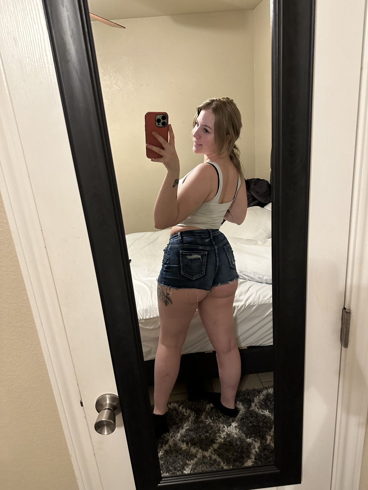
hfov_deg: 56.8
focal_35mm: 24
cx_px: 184
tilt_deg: -18.7
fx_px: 340
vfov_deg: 71.6
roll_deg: +7.1
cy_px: 245
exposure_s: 1/60
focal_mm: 6.86
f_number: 1.78
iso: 500
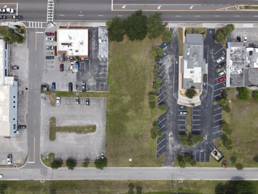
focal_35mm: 24
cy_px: 97
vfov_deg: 56.8
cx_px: 129
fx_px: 179
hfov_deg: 71.6
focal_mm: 4.5
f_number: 2.8
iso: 100
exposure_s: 1/30
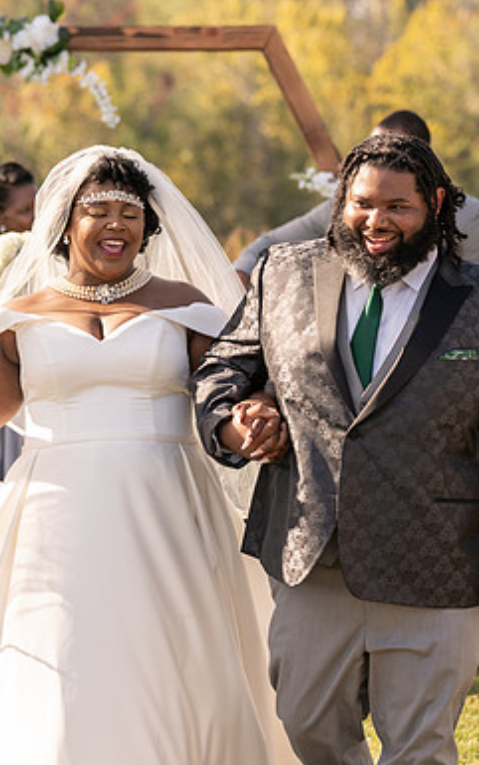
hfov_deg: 7.7
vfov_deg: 12.2
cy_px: 374
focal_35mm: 171
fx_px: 3568
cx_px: 273
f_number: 4
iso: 100
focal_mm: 105
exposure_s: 1/500
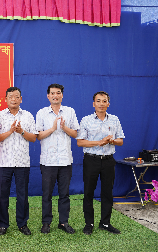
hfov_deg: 24.3
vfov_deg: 41.7
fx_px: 332
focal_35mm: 48
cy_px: 127
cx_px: -32
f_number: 3.2
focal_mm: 31.1
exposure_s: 1/50
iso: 100
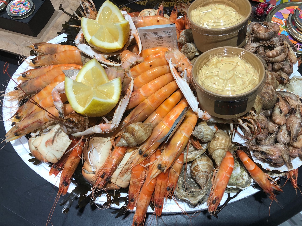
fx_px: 288
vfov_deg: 42.9
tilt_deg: -61.1
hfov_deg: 55.2
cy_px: 101
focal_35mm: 33
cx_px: 166
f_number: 1.8
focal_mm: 3.99
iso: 32
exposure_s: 1/100
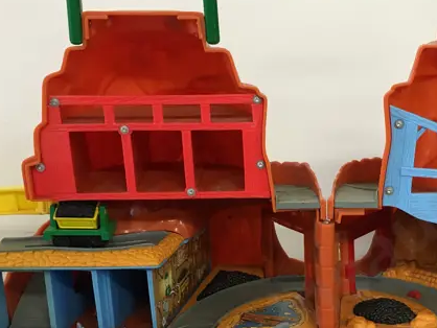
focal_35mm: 71
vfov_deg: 20.4
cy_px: 287
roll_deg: -1.0
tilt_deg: -20.2
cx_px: 339
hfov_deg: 26.9
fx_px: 897
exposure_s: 1/17
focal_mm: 4.15
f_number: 2.2
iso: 50
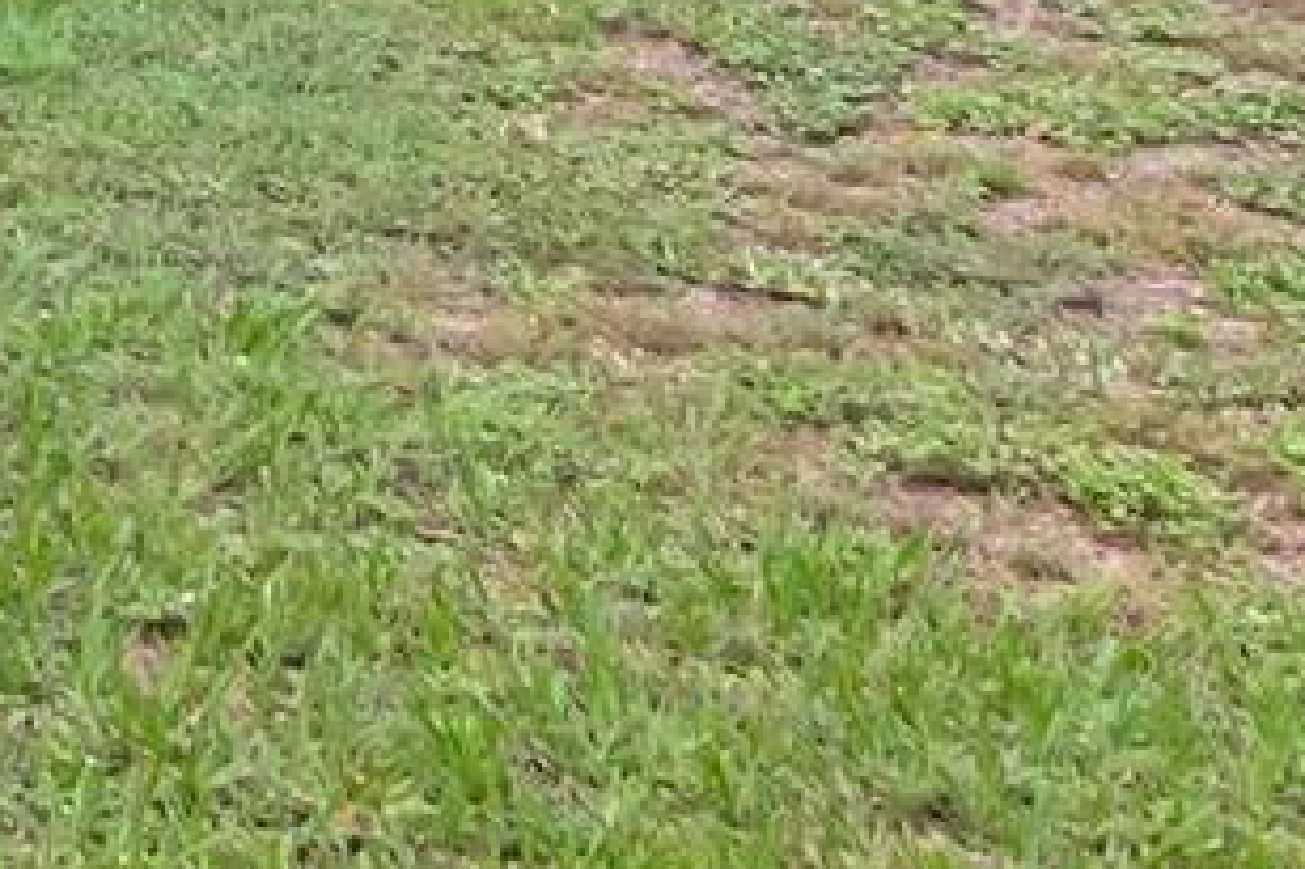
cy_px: -750
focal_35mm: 86
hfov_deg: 18.1
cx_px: -1140
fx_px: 3101
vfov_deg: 14.0
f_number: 6.3
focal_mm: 11
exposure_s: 1/1000
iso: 1250
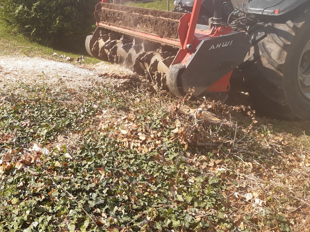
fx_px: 385
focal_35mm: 43
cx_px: 92
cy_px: 47
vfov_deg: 32.7
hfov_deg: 43.0
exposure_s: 1/935
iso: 40
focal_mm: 3.92
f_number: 1.7
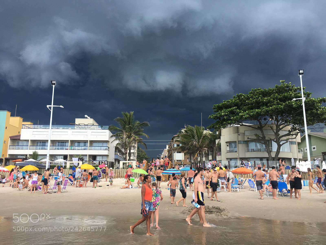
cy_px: 122
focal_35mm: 29
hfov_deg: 61.7
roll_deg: -0.1
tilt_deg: +13.2
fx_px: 273
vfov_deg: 48.2
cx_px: 163
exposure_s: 1/171
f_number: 2.2
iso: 25
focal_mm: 4.15
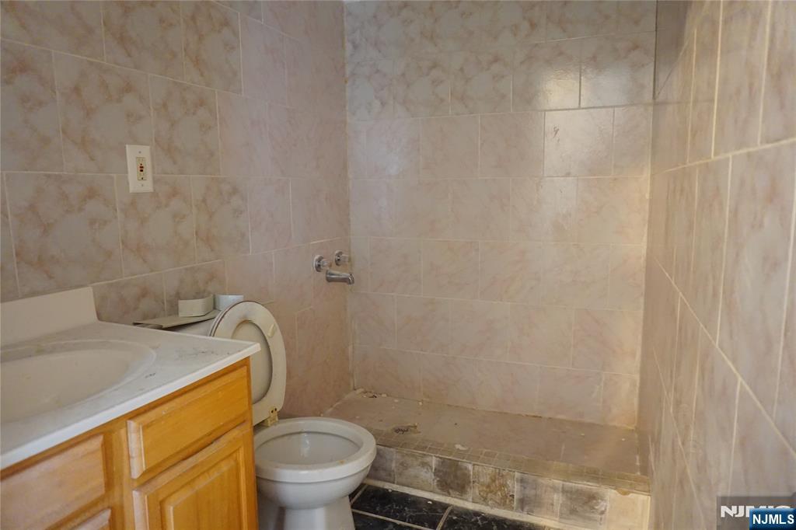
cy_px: 265
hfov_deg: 73.8
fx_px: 530
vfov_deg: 53.1
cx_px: 398
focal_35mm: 24
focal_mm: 16
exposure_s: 1/20
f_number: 3.5
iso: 3200
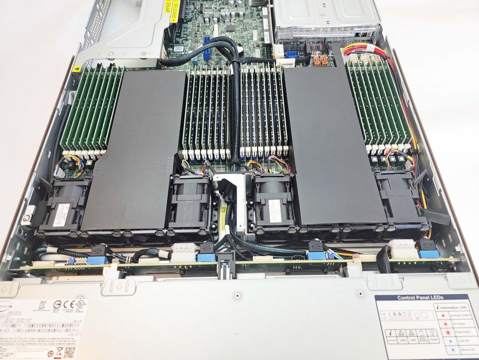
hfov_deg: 71.6
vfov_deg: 56.8
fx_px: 332
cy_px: 180
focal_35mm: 24
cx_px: 240
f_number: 1.8
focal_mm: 6.7
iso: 250
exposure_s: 1/120
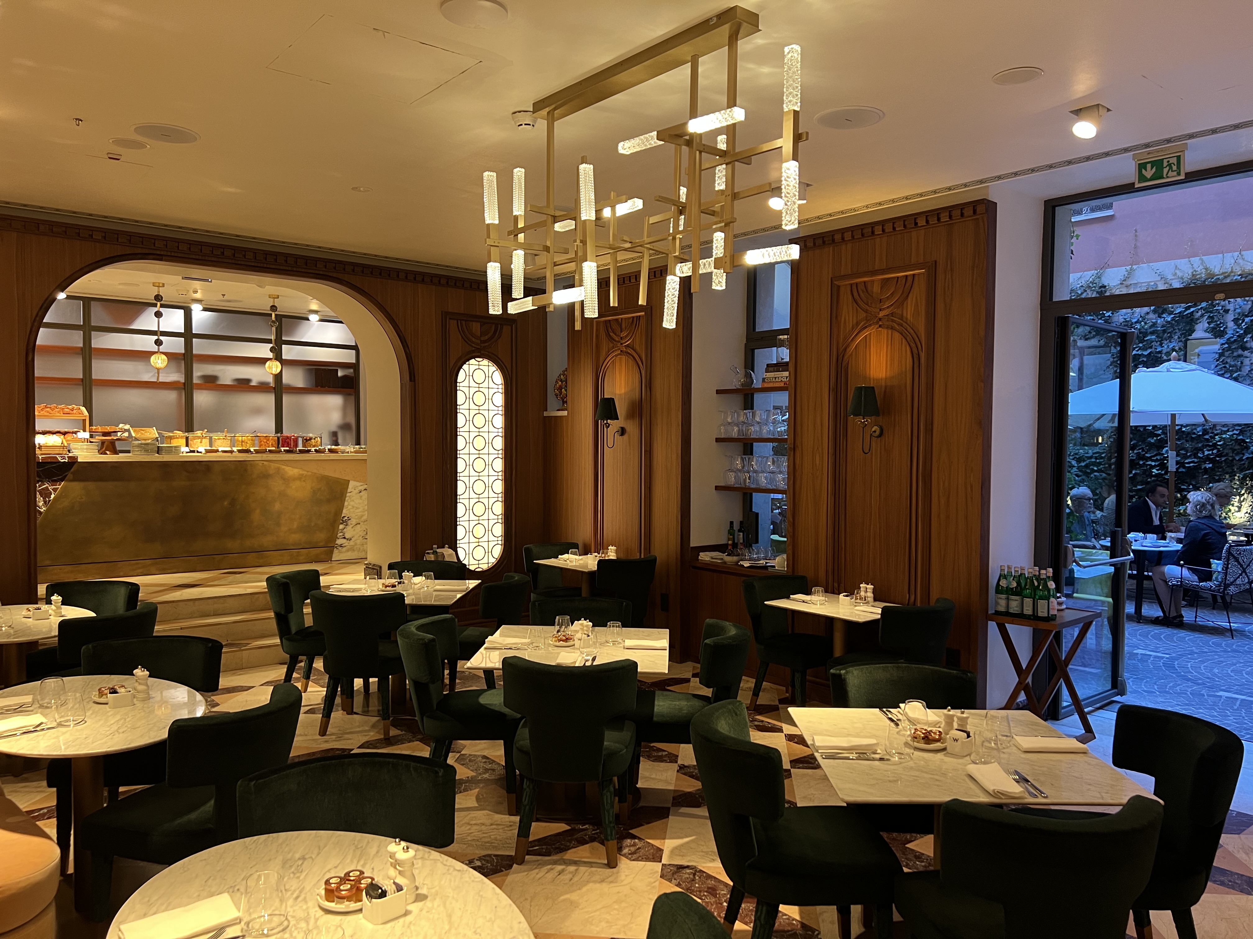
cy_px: 470
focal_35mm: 26
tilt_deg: -2.1
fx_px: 941
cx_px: 626
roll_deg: +0.1
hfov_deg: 67.3
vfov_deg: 53.1
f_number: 1.5
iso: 160
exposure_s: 1/49
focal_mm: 5.7
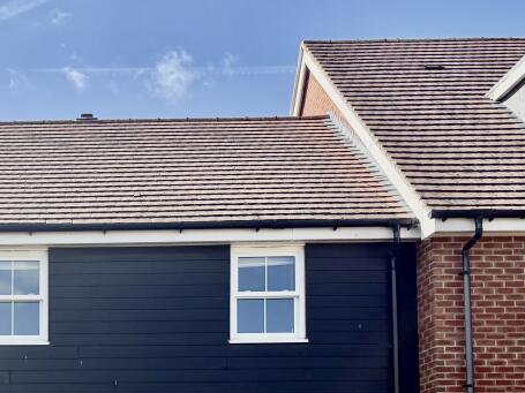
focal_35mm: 54
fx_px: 819
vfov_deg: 25.0
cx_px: 37
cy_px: 441
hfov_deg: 33.4
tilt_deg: +4.4
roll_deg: -0.6
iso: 100
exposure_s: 1/2525
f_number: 1.78
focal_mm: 6.76
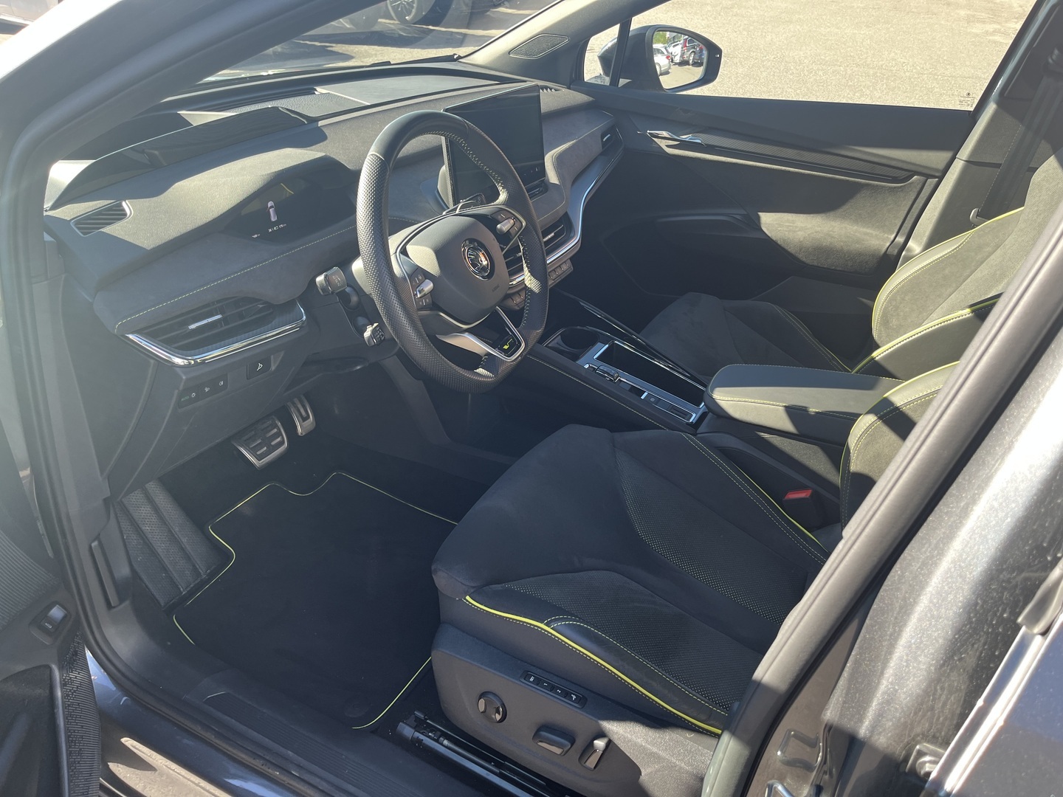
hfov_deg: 67.3
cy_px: 398
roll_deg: -0.1
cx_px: 532
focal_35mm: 26
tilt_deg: -31.9
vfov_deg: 53.1
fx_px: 798
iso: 40
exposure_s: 1/153
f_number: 1.6
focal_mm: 5.1
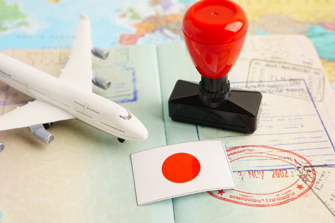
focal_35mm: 50
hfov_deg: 39.6
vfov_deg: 27.0
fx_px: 465
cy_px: 112
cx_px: 168
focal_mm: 50
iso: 100
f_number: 7.1
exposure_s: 1/80
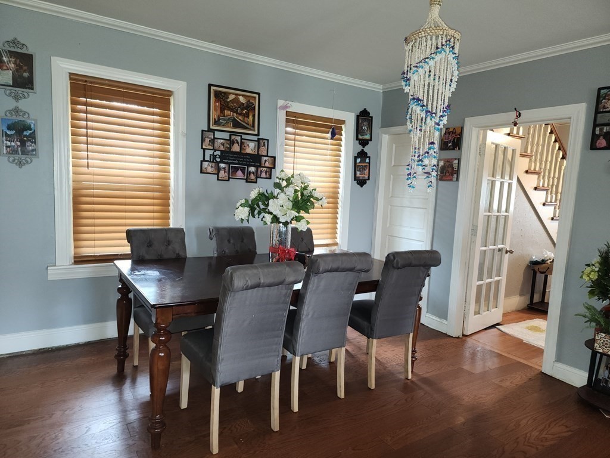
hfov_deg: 73.9
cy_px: 229
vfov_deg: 58.9
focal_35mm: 23
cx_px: 305
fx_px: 405
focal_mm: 6.4
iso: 125
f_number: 1.8
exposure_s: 1/10
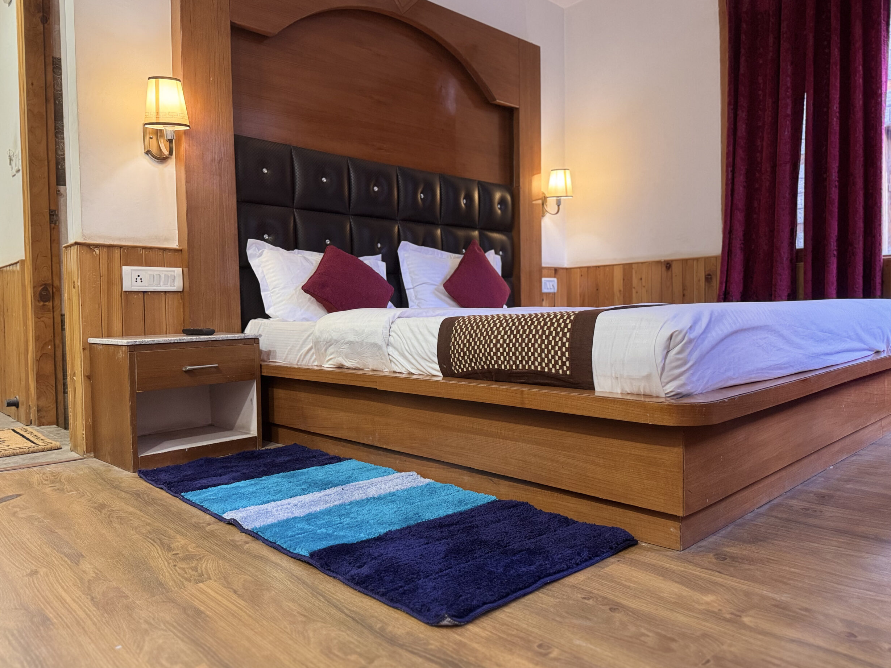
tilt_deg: -1.5
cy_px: 329
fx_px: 643
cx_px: 429
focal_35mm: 25
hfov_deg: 69.4
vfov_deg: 54.9
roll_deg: +1.3
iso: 320
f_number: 1.78
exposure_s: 1/50
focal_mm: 6.76
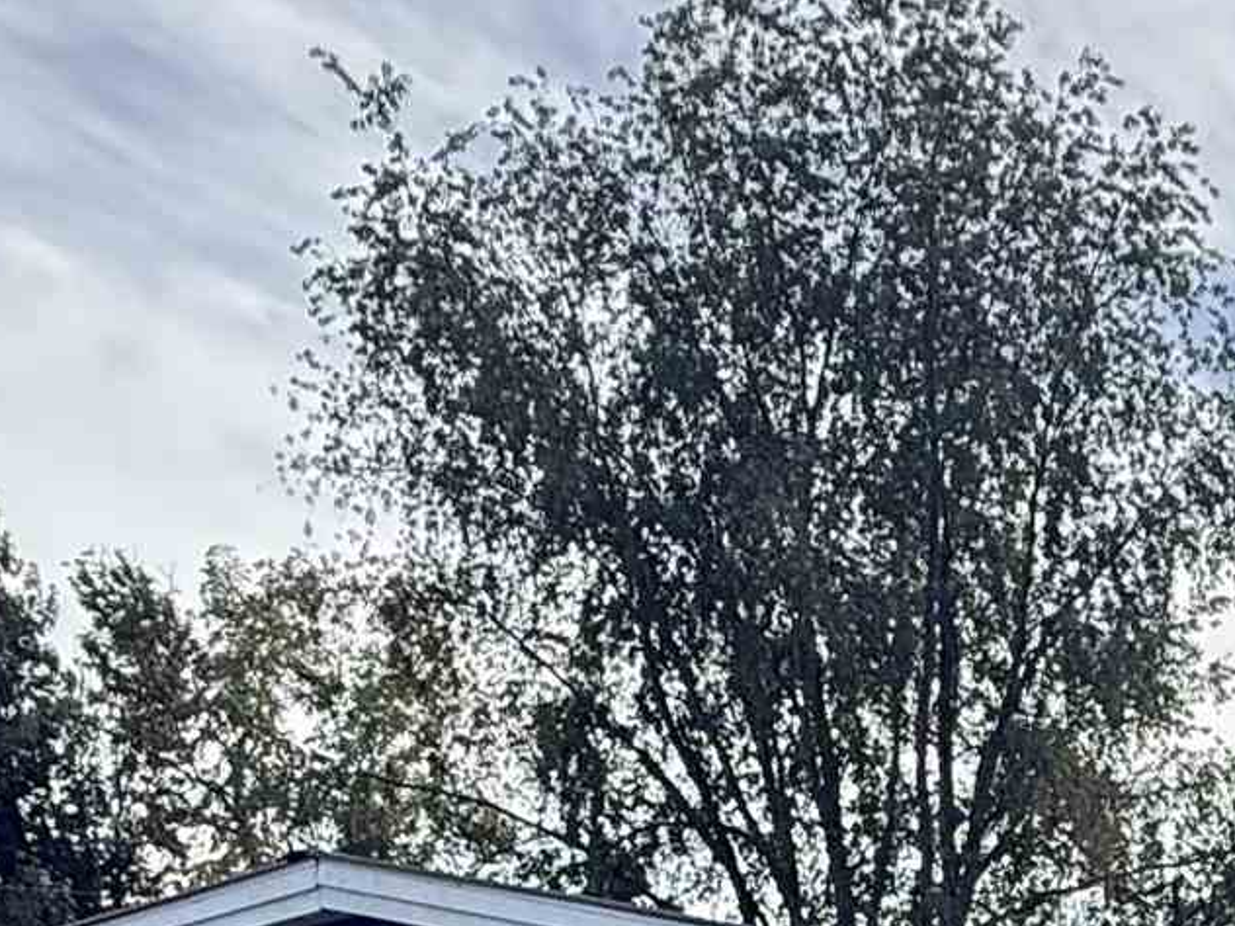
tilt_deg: -10.0
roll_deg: -1.0
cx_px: 1256
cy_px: 1684
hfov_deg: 26.9
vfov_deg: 17.4
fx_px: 2426
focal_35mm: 68
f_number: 2.2
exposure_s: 1/985
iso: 64
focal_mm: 2.22
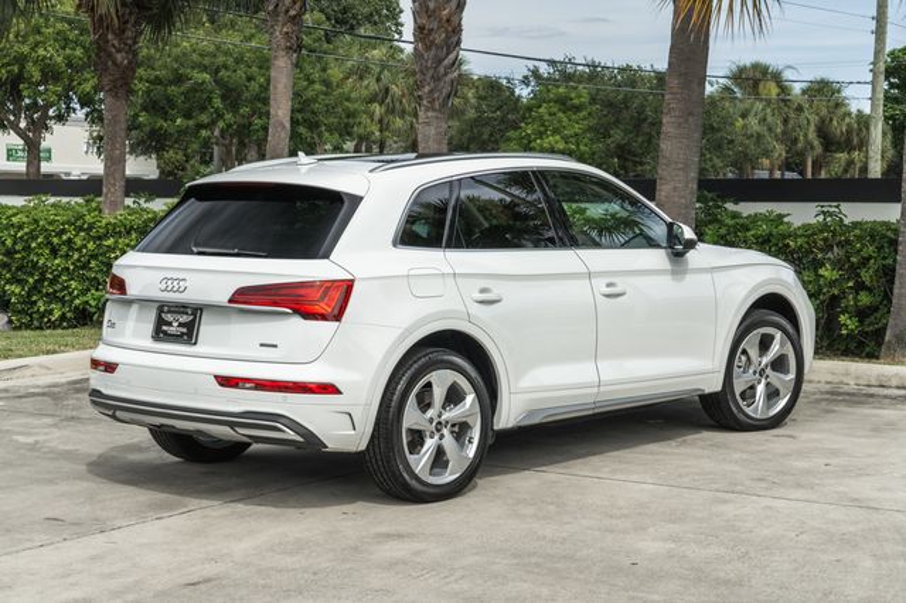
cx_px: 462
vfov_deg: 20.8
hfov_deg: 30.9
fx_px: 1640
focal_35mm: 65
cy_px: 336
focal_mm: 48
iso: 200
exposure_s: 1/100
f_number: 8
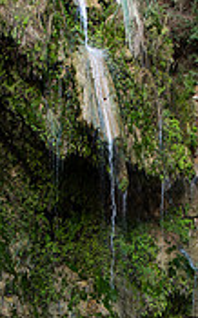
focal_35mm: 63
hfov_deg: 20.5
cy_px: 380
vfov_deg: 28.4
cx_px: 127
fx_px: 545
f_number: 2.8
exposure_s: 1/60
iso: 200
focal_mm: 24
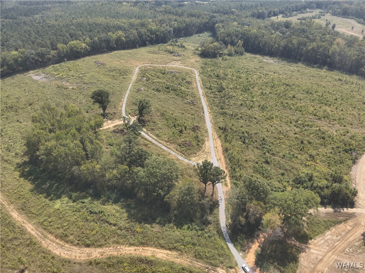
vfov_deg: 56.8
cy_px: 136
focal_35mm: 24
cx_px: 182
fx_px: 253
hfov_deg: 71.6
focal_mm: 4.4
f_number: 2.8
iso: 100
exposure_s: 1/500
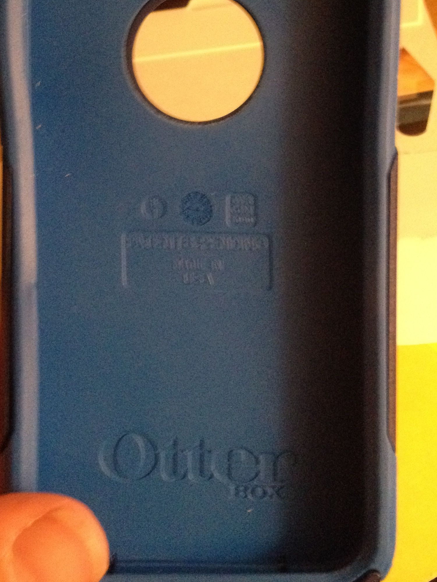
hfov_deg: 25.6
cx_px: 184
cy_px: 197
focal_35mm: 57
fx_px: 959
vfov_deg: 33.5
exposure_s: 1/15
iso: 640
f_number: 2.4
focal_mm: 4.28
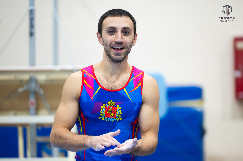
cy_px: 85
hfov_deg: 9.3
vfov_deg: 6.2
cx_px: 130
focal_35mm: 221
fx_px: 1490
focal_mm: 200
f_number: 2.8
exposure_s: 1/800
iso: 2000
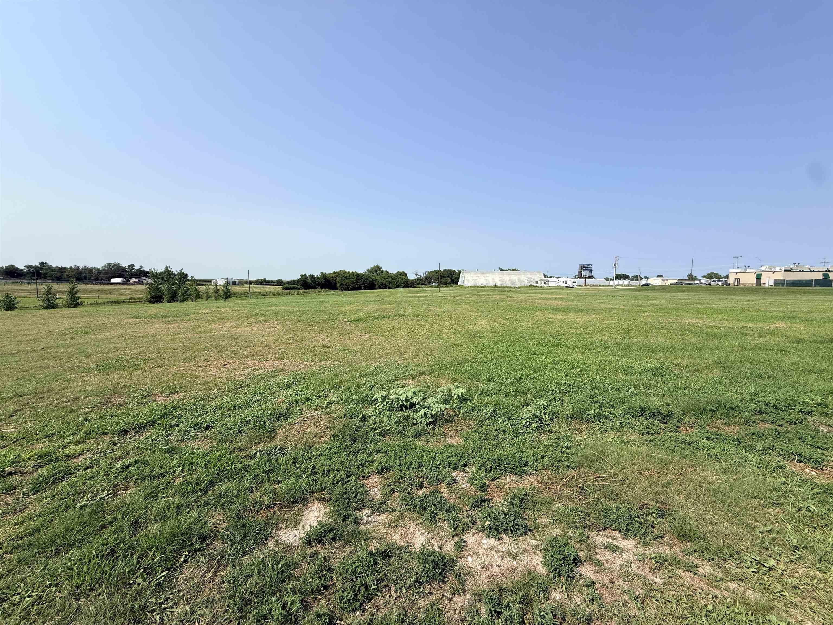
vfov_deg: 85.7
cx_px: 416
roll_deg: -0.9
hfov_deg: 102.1
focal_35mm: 14
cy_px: 312
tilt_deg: -4.4
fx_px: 337
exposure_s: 1/2320
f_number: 2.2
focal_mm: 2.22
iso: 50
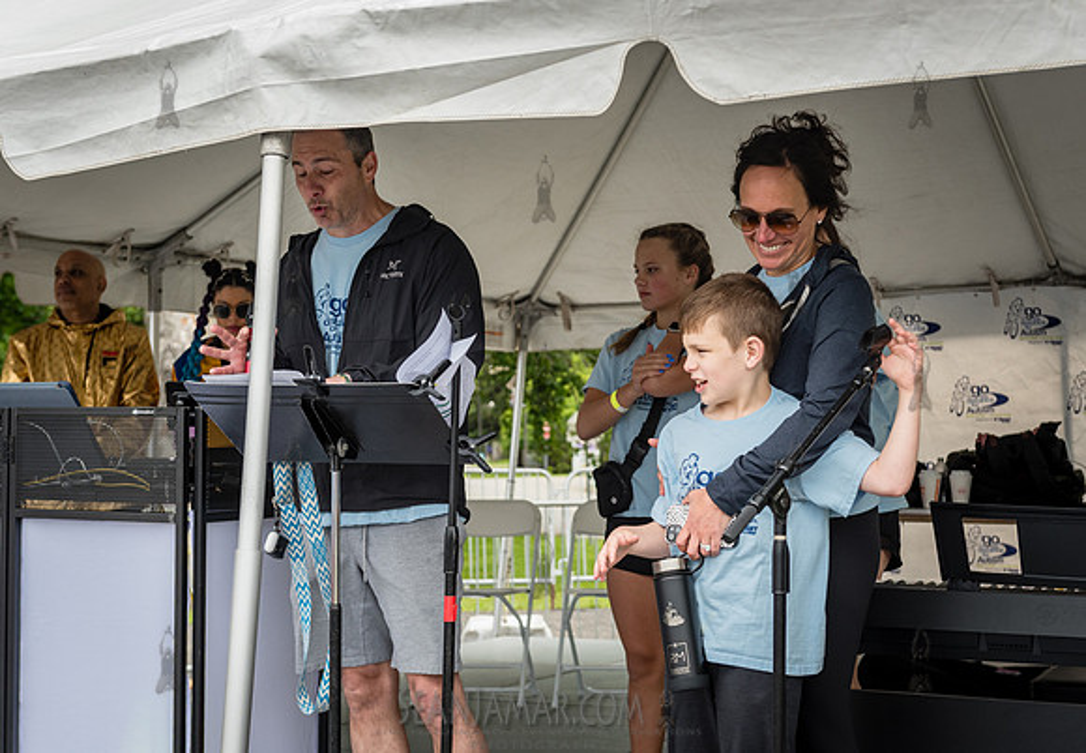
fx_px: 1739
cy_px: 373
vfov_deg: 24.4
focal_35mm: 57
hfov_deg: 34.6
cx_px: 612
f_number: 4
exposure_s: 1/500
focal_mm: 50
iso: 400
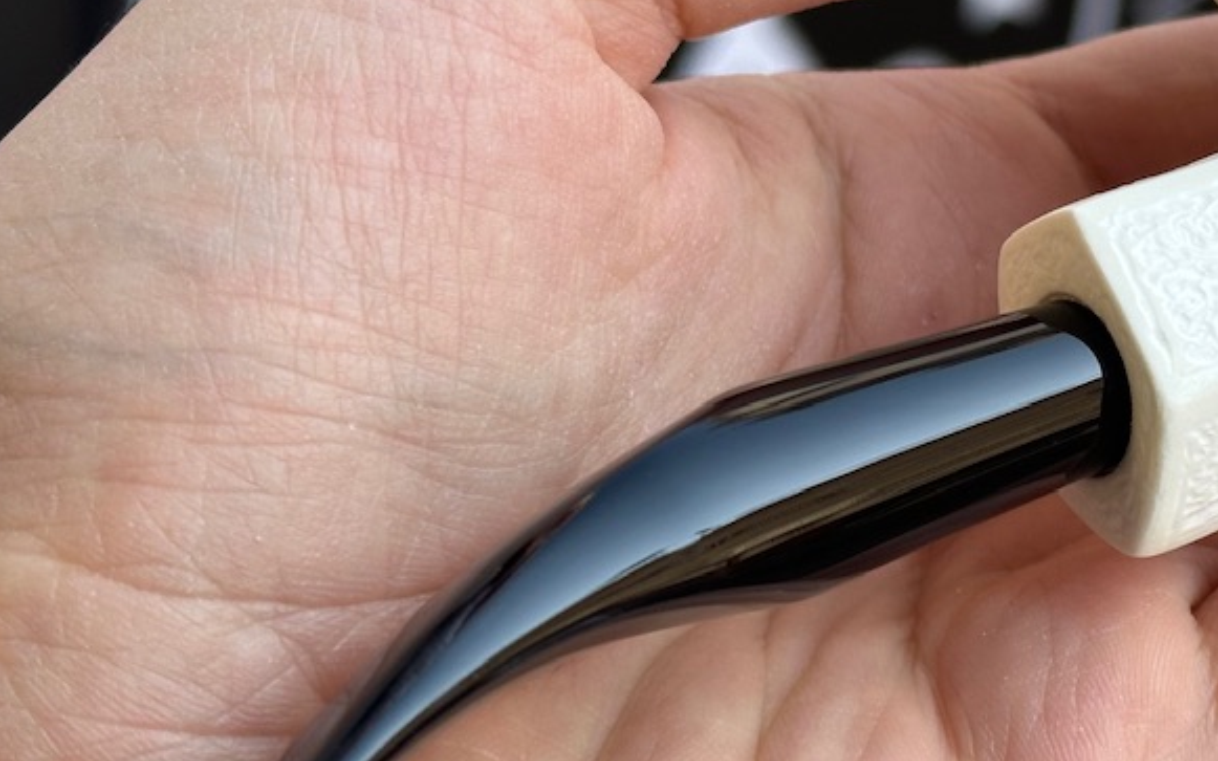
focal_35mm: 112
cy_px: 226
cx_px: 1054
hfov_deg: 18.4
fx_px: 3717
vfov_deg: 11.7
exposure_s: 1/421
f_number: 1.78
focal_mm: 6.86
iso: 64
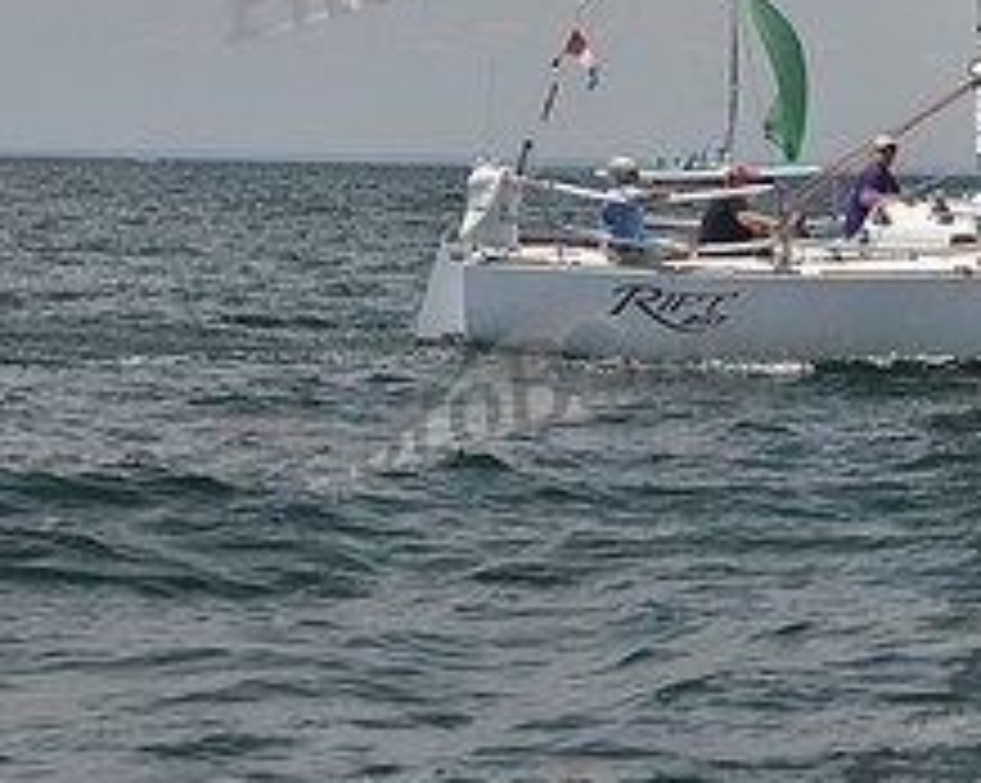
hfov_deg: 10.9
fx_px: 5076
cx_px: 1089
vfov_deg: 8.8
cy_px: 97
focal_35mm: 175
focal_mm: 70
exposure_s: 1/800
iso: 400
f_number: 8
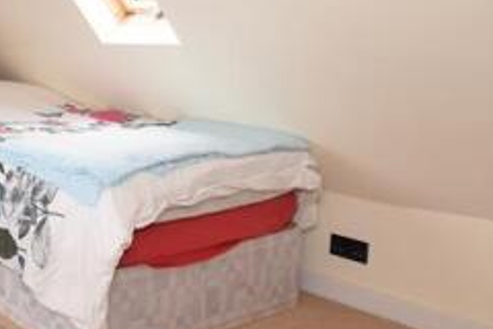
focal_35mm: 41
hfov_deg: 38.0
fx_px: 561
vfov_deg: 31.4
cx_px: -70
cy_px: 44
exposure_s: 1/160
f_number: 6.3
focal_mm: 10
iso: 400
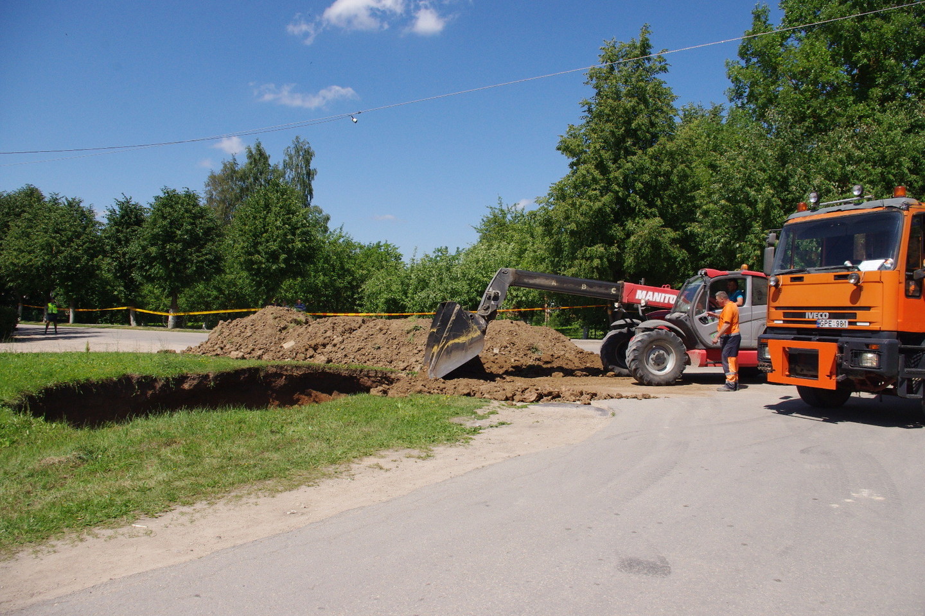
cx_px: 462
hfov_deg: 67.4
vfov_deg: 47.9
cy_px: 308
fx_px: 694
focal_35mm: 27
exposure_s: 1/1600
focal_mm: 18
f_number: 9
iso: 800
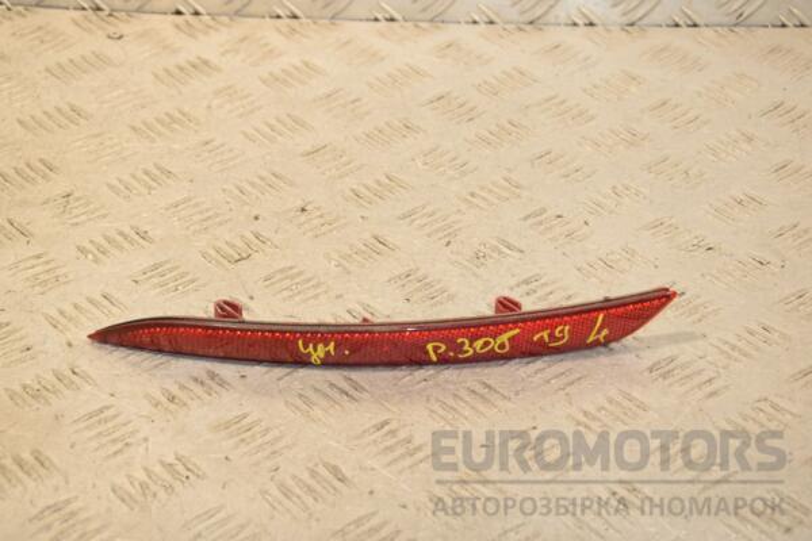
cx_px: 406
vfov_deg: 17.5
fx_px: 1759
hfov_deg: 26.0
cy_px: 270
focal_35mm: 78
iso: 800
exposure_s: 1/200
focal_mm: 52
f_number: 7.1
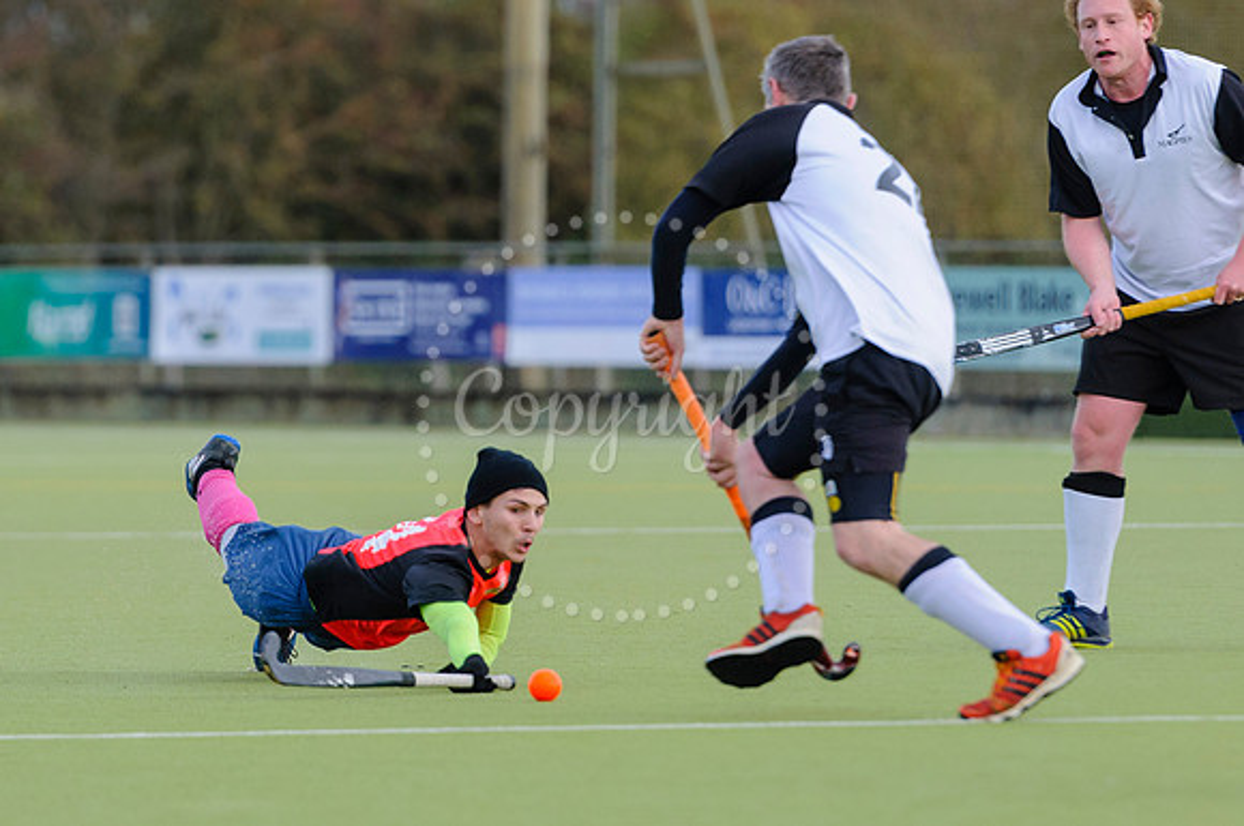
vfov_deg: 3.1
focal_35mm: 445
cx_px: 457
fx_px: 15348
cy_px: 441
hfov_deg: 4.6
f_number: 3.2
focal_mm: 200
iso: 400
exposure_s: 1/1600
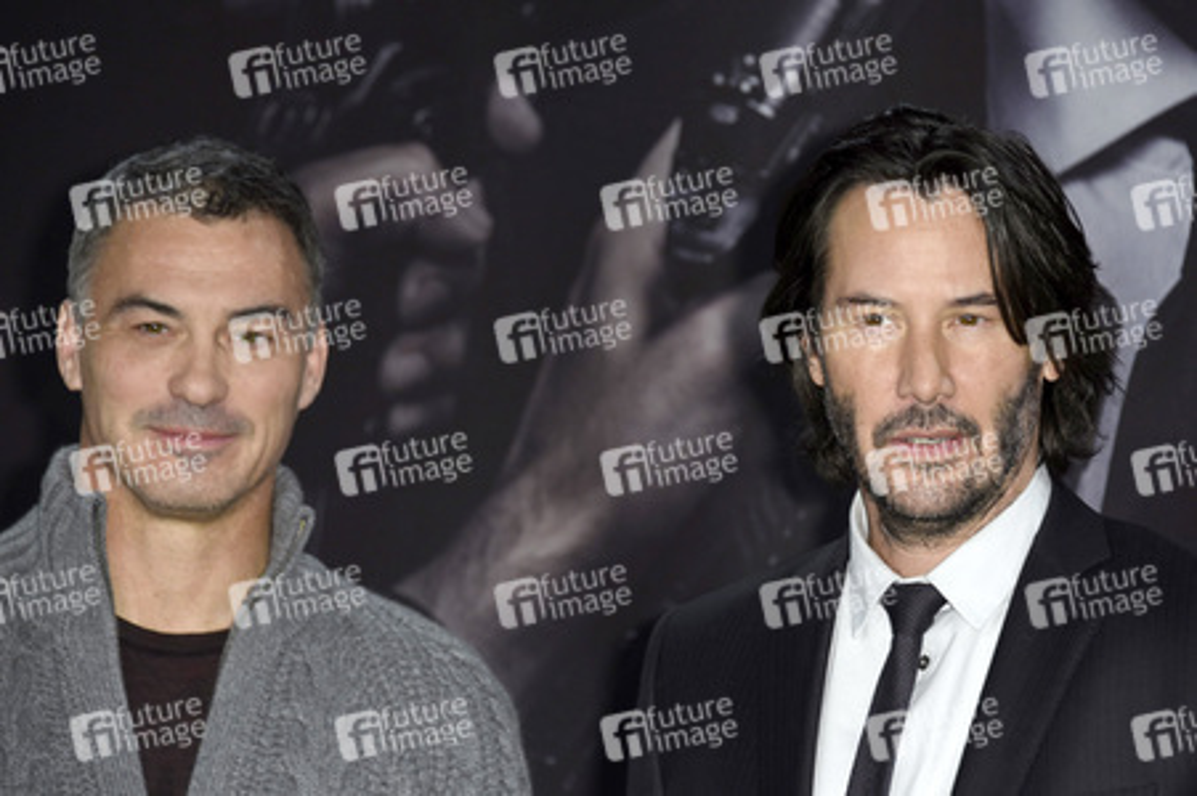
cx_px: 598
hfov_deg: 11.4
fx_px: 5980
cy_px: 398
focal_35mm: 180
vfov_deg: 7.6
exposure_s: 1/160
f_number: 5.6
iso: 800
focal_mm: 180
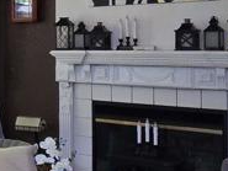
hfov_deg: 22.3
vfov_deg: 20.3
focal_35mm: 72
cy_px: 48
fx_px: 475
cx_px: -112
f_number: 1.9
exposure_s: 1/120
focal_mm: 2.2
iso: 160
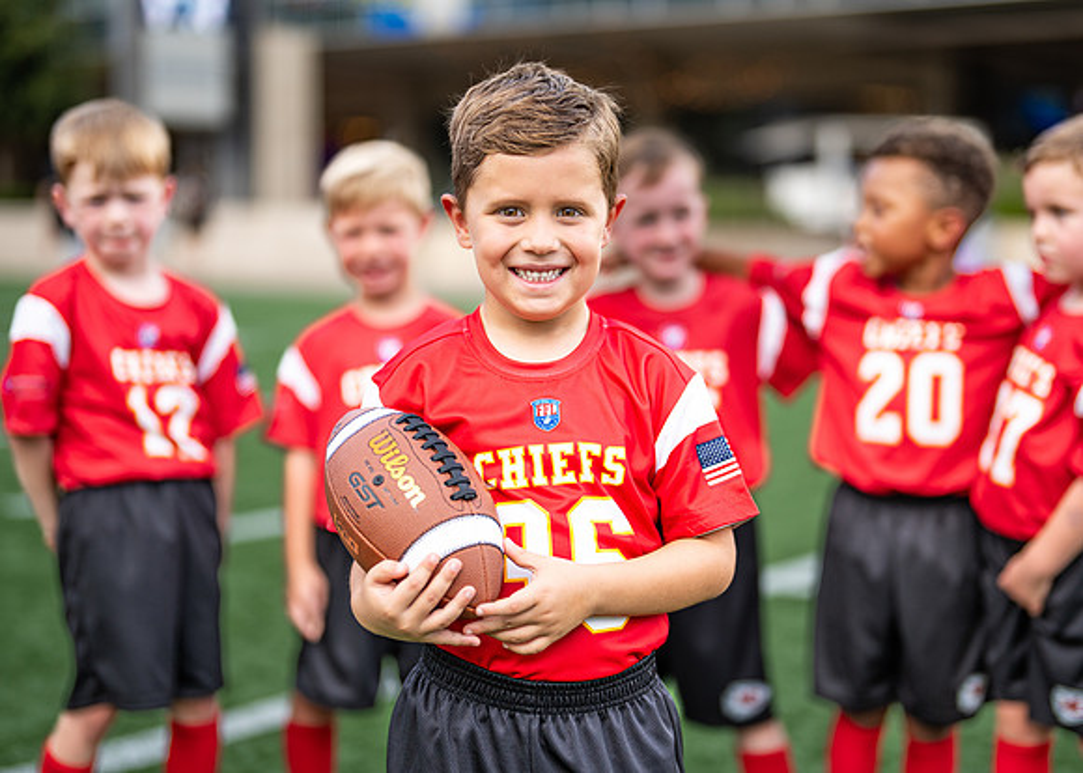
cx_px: 596
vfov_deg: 21.7
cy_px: 407
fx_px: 2014
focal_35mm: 65
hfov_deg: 30.1
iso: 100
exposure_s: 1/1600
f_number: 1.2
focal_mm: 50
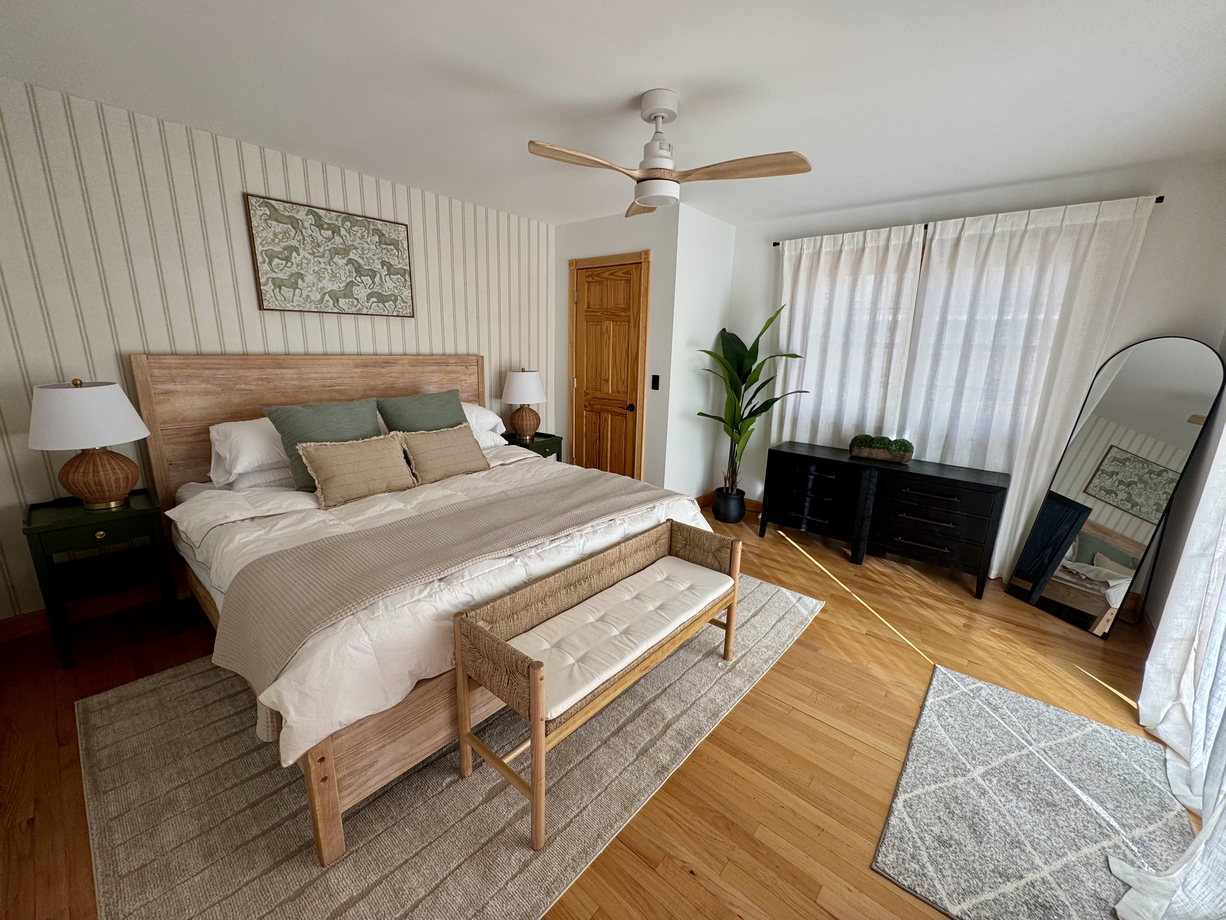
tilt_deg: -14.3
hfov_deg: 102.1
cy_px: 460
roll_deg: -1.8
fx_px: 496
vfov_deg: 85.7
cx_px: 613
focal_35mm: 14
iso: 50
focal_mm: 2.22
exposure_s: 1/99
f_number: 2.2
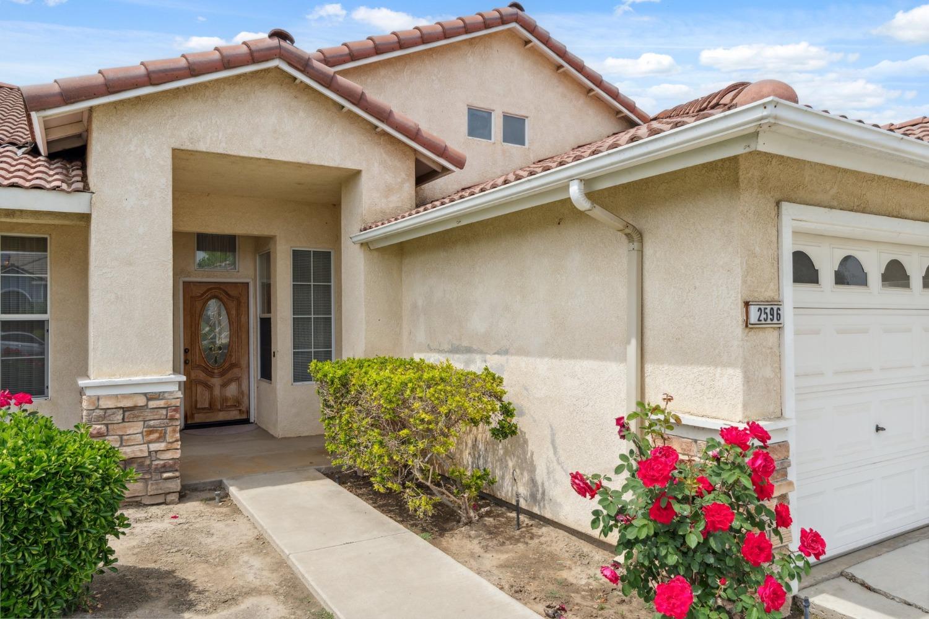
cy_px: 310
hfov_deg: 73.4
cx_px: 464
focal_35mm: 24
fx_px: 623
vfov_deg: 52.8
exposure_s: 1/320
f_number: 8
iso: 100
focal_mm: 16.1
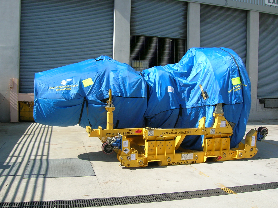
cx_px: 139
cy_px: 104
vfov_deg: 41.7
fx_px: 273
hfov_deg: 54.0
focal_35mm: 34
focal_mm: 5.7
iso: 50
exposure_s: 1/260
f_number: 4.9
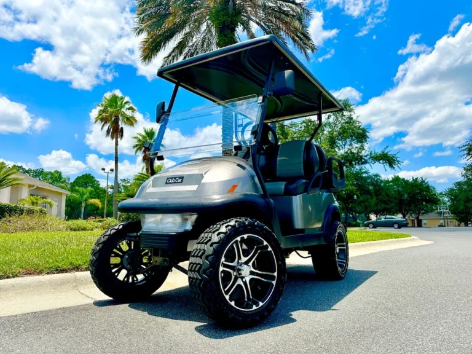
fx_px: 327
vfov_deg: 56.8
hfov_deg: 71.6
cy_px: 177
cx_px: 236
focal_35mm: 24
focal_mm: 6.86
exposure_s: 1/5848
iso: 80
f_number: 1.78
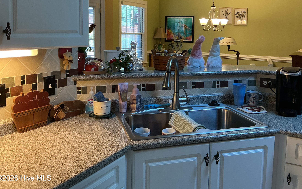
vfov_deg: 35.9
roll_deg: -0.2
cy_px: 61
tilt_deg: -5.9
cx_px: 168
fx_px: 288
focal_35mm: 35
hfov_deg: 55.2
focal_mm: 3
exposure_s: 1/60
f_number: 1.8
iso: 125
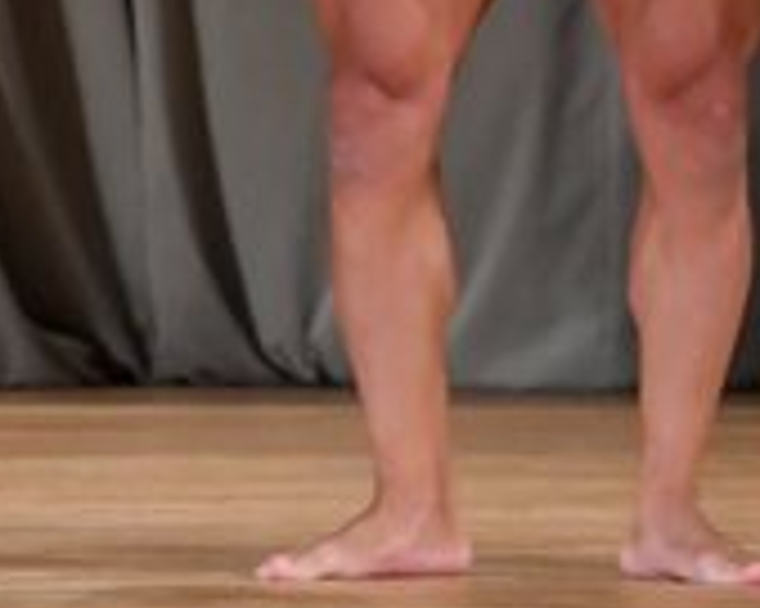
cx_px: -443
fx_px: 21738
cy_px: -252
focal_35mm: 967
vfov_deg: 1.6
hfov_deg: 2.0
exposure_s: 1/400
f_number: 5.6
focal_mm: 150
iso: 3200
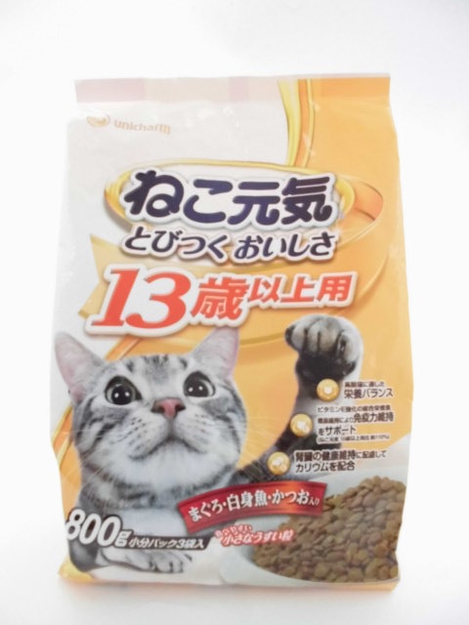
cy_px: 312
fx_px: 470
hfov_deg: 53.1
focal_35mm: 26
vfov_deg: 67.3
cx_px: 234
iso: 800
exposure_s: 1/60
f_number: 3.5
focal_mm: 4.6
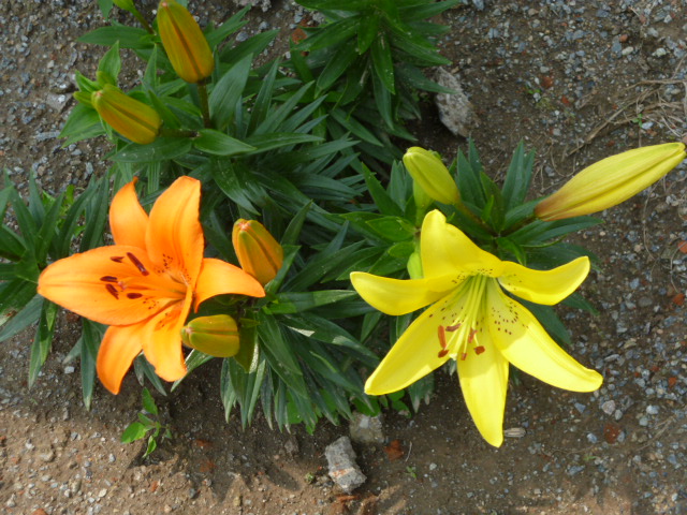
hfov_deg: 31.7
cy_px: 258
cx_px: 344
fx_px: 1211
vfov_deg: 24.0
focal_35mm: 61
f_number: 4.1
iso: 100
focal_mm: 10.9
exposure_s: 1/400
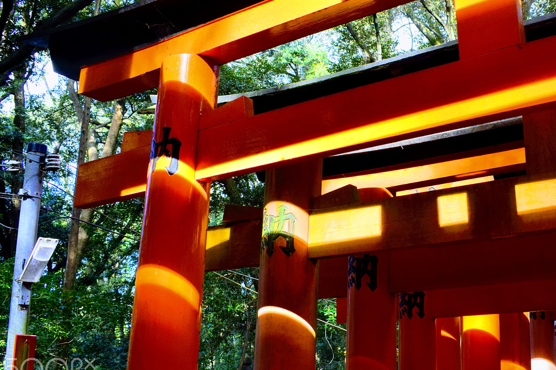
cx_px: 371
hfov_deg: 44.8
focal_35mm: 43
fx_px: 664
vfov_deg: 31.2
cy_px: 170
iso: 400
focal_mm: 20
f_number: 5.6
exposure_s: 1/125
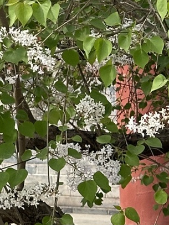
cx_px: -172
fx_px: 1537
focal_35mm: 236
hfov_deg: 6.1
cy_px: -155
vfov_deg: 8.1
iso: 64
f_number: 1.78
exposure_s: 1/1242
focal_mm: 6.86
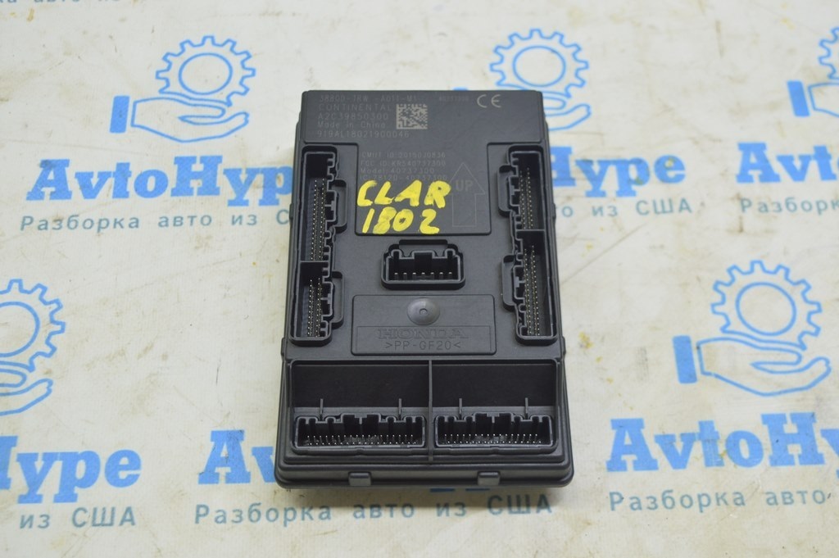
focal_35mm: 48
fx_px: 1118
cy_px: 279
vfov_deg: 28.0
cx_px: 420
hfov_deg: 41.1
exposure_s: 1/20
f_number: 5.6
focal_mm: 32
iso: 400
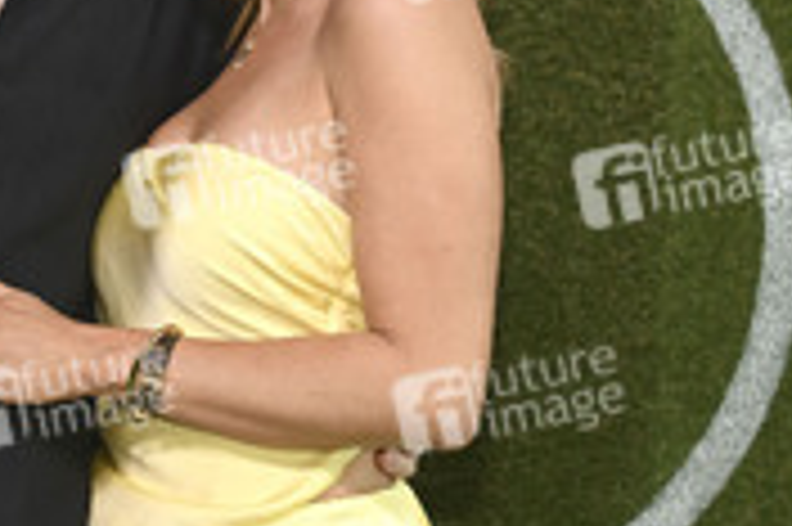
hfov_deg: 15.5
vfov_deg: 10.4
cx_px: 119
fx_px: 2879
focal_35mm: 131
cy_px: 63
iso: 800
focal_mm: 51
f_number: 4
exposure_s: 1/250
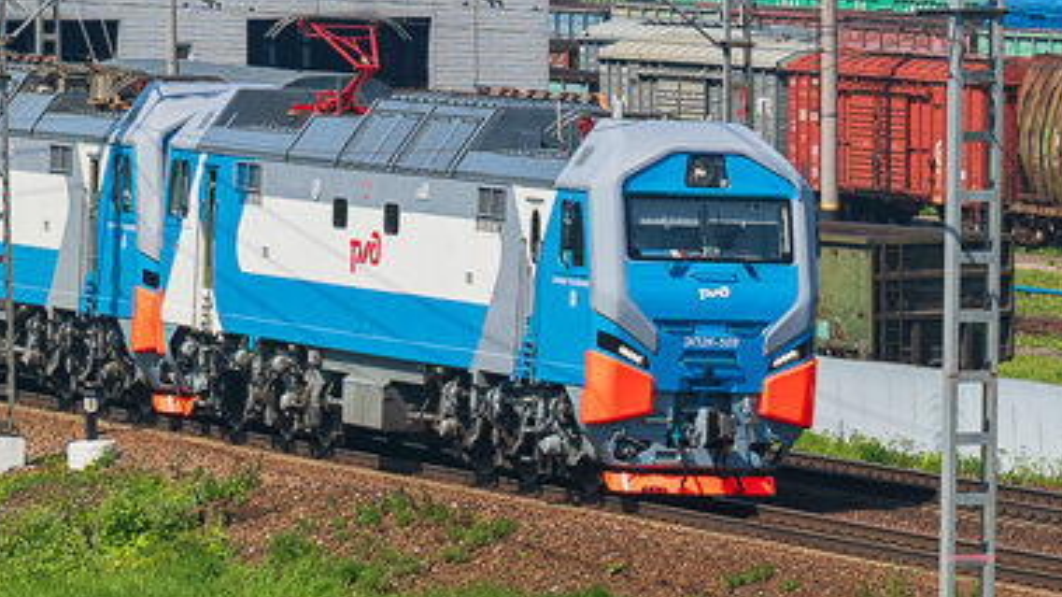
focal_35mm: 394
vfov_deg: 3.1
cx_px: -524
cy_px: 272
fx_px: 11106
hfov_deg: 5.4
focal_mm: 111.7
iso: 200
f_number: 7.1
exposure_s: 1/500
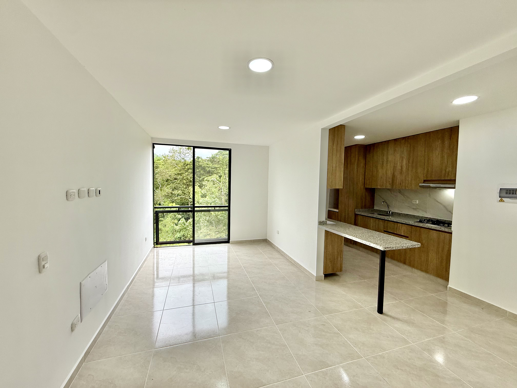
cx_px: 258
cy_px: 194
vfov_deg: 85.7
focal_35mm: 14
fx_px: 209
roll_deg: -1.3
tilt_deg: -2.6
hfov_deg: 102.1
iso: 50
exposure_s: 1/224
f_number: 2.2
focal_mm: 2.22
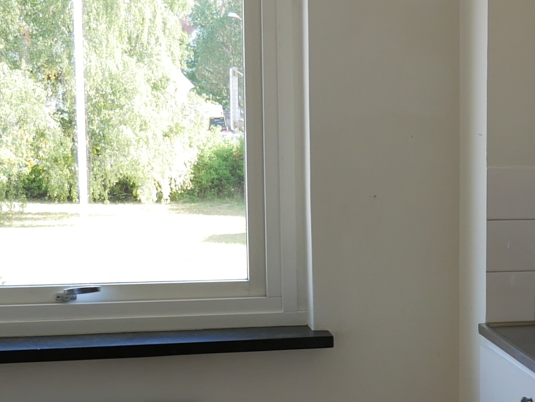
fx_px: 1438
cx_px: 710
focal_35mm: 93
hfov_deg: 19.3
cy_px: 319
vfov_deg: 15.8
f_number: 3.5
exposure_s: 1/80
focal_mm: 12
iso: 200
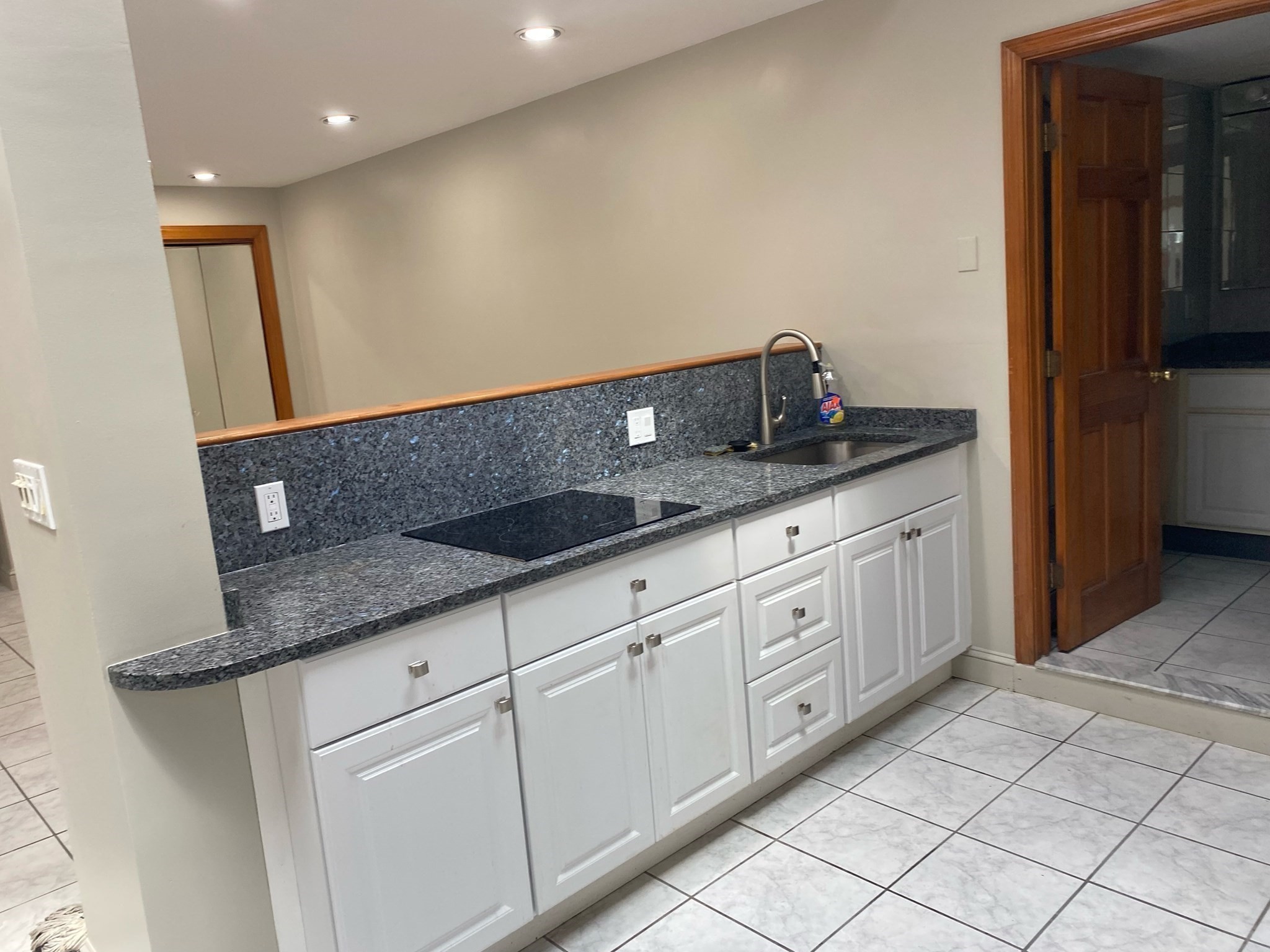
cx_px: 635
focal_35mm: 26
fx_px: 954
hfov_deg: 67.3
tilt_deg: -11.7
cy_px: 476
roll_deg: +5.2
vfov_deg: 53.1
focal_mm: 4.25
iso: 125
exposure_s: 1/120
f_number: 1.8
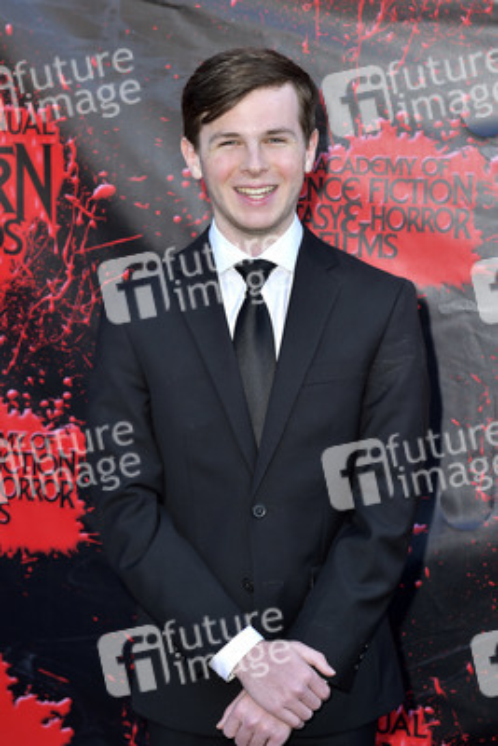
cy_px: 373
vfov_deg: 28.8
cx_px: 249
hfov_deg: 19.5
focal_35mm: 70
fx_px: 1451
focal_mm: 70
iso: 250
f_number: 6.3
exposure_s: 1/250
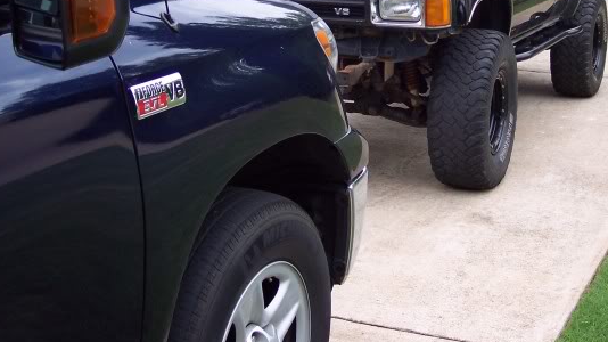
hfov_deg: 33.5
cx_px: 408
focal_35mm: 62
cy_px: 14
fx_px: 999
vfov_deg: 19.0
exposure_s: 1/350
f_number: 2.8
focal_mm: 8
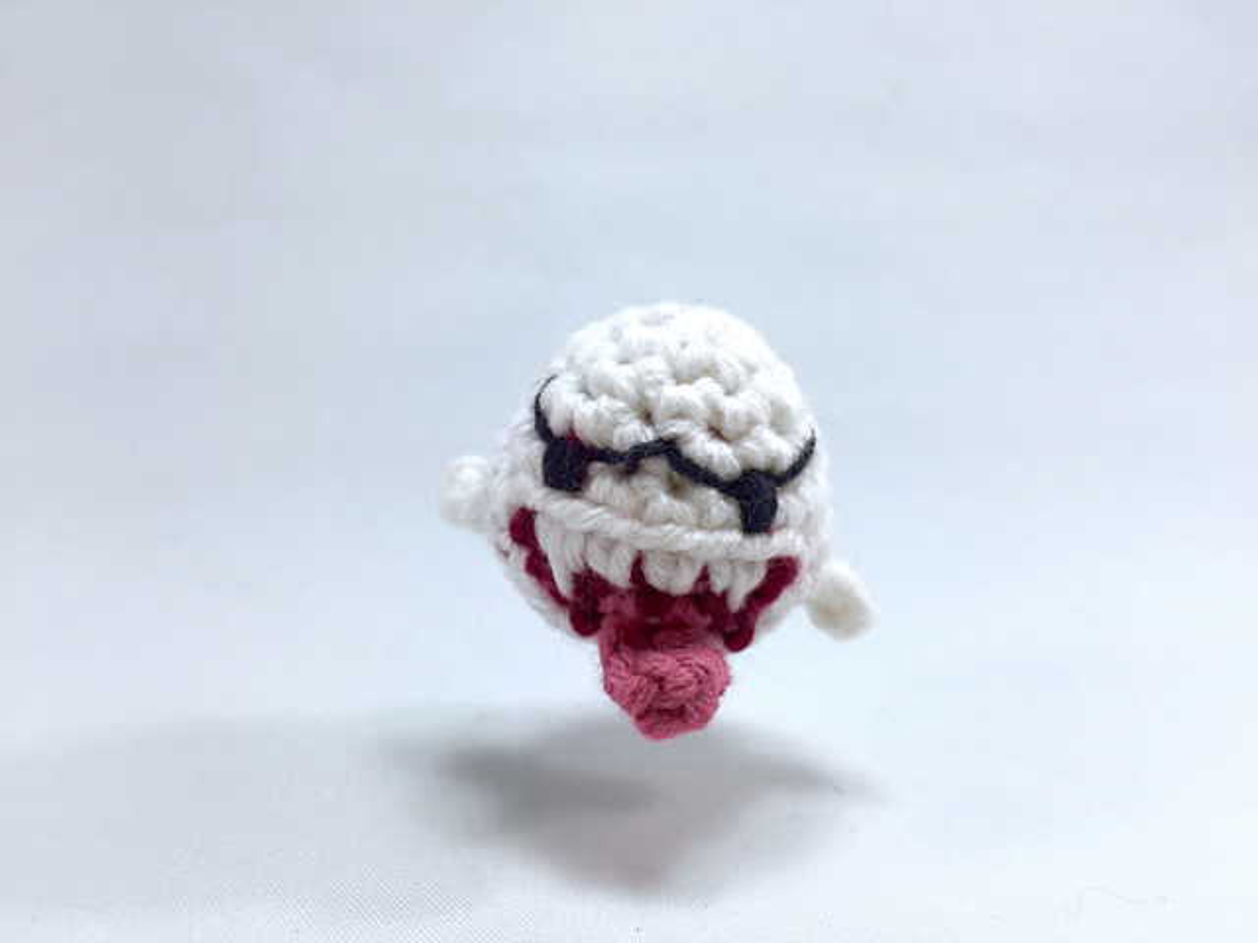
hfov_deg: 61.7
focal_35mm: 29
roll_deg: +0.8
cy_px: 472
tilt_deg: -9.2
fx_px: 1054
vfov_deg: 48.2
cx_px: 629
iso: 32
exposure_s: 1/120
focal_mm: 4.15
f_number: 2.2
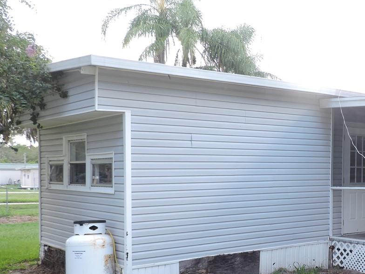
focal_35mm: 49
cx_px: 305
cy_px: 179
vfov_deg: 29.5
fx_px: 517
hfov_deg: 37.2
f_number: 3
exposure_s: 1/60
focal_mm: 4.3
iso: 100
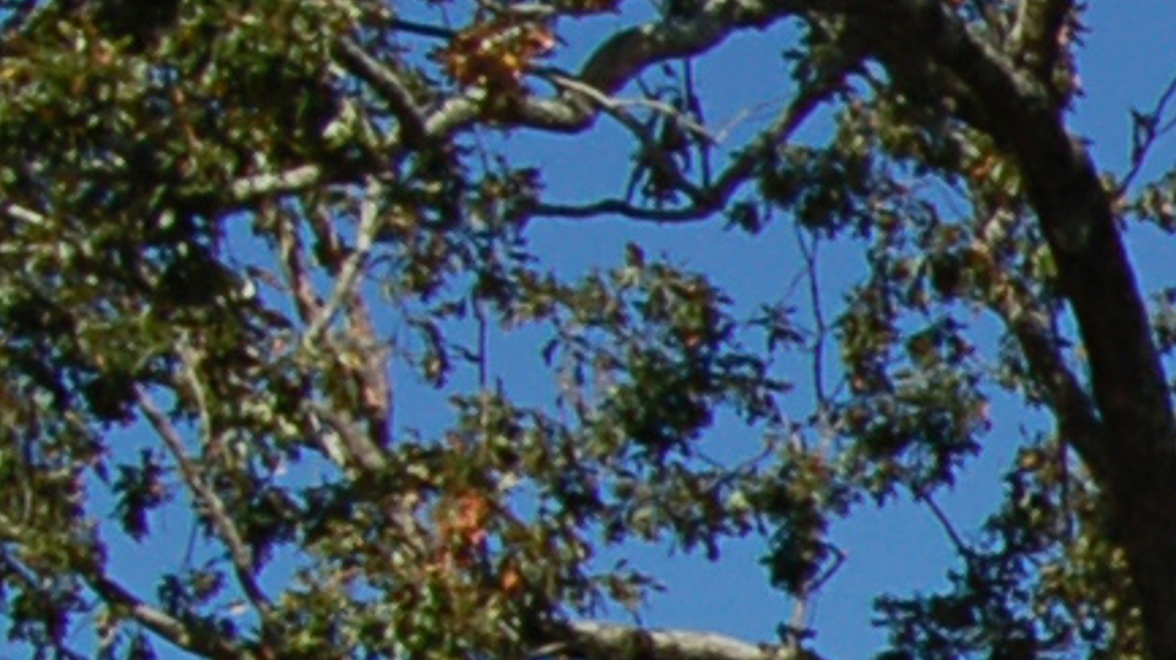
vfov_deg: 4.6
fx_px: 8165
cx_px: 3775
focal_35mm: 262
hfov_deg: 7.2
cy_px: 1187
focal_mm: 24
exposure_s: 1/80
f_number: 22
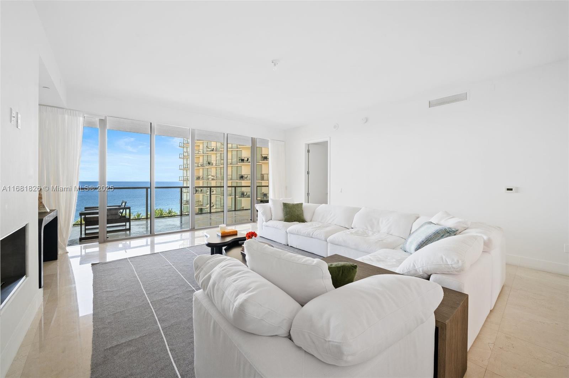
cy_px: 189
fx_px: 221
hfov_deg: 104.3
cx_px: 284
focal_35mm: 14
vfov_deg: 81.1
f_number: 8
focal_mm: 14
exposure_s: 1/8
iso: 200
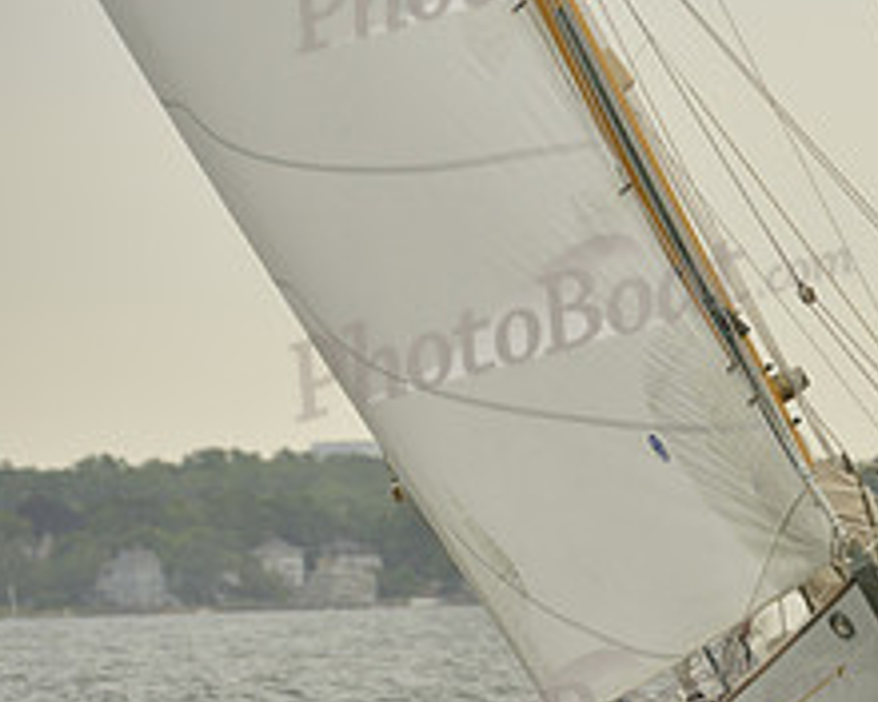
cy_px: 469
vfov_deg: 3.1
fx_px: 12889
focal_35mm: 496
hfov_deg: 3.9
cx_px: 1062
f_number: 4.5
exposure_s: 1/800
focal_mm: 200
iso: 400
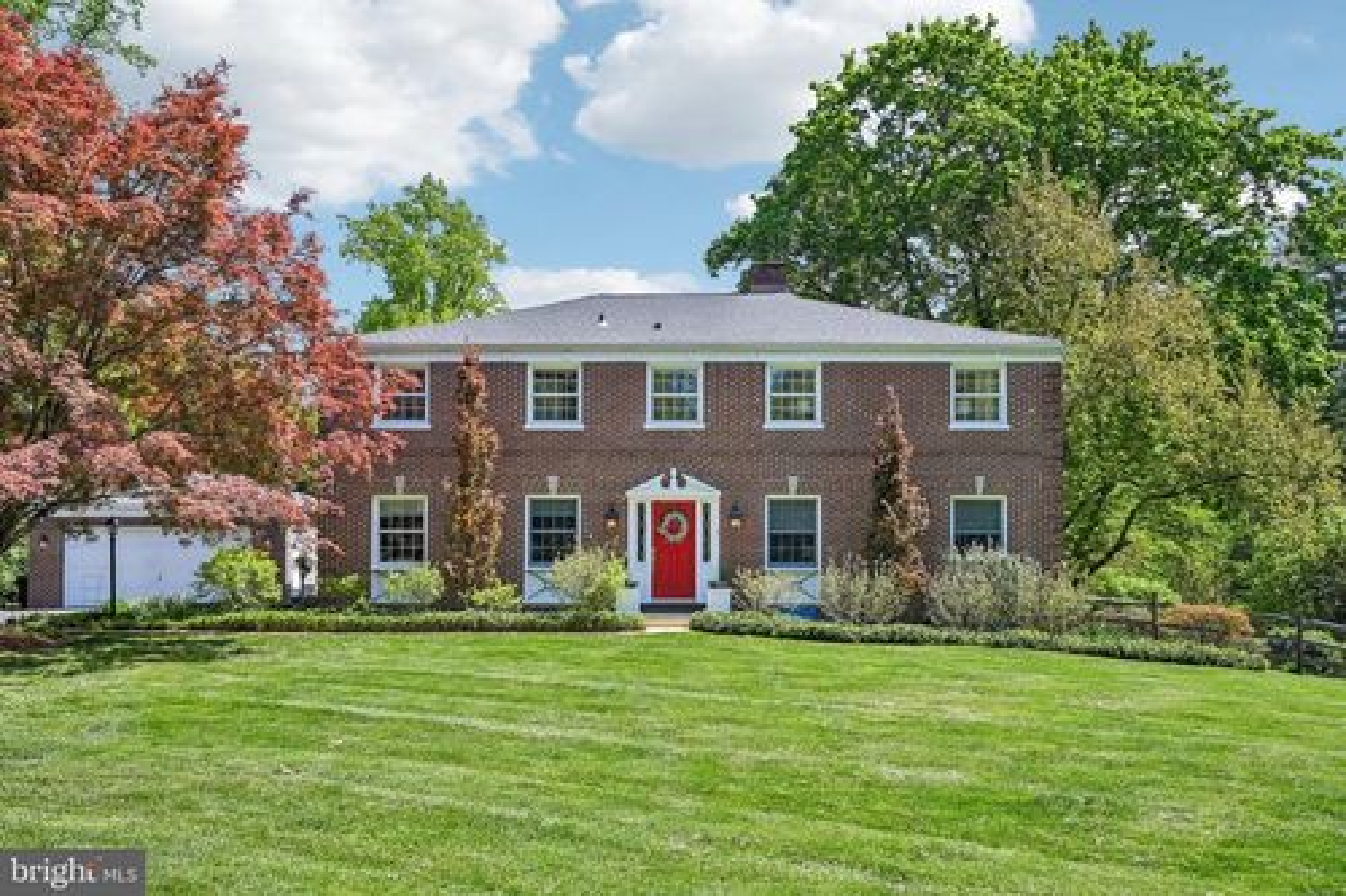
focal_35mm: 30
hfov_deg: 61.9
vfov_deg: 43.6
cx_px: 673
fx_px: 1121
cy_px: 448
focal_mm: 30
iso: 800
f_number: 8
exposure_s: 1/1250
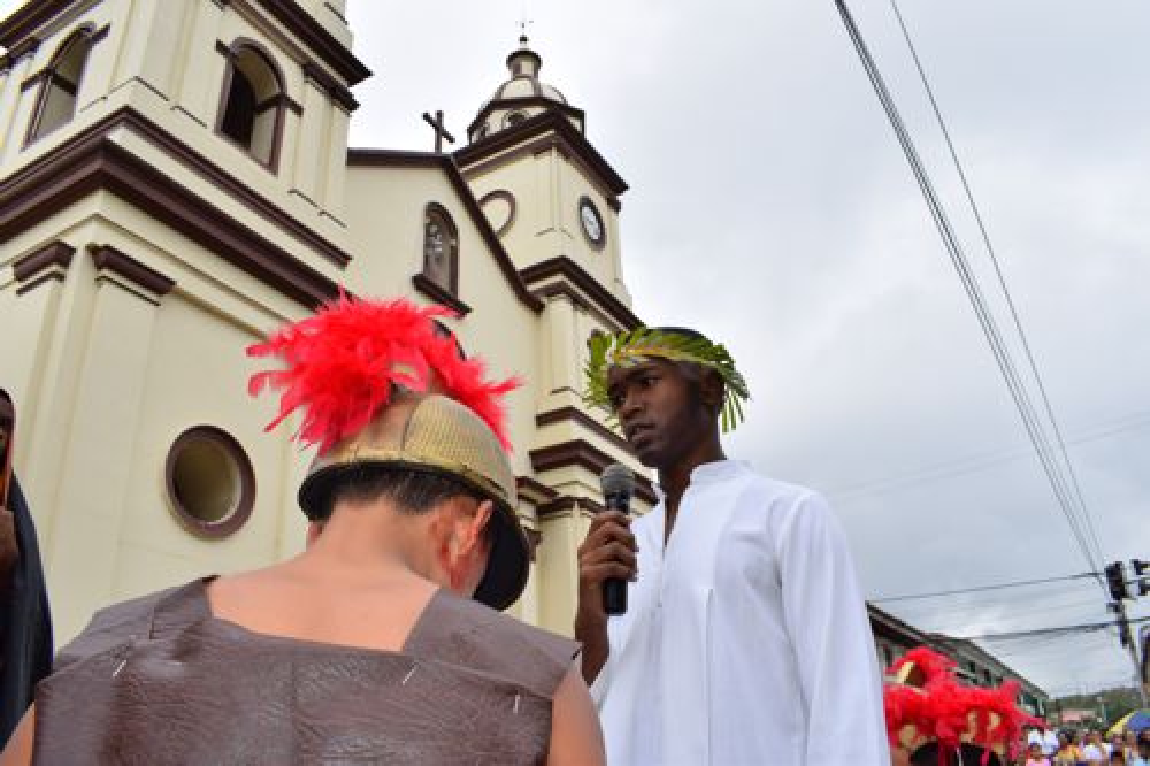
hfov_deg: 67.4
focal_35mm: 27
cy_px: 383
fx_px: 862
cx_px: 575
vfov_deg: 47.9
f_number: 9
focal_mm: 18
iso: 100
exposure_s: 1/200
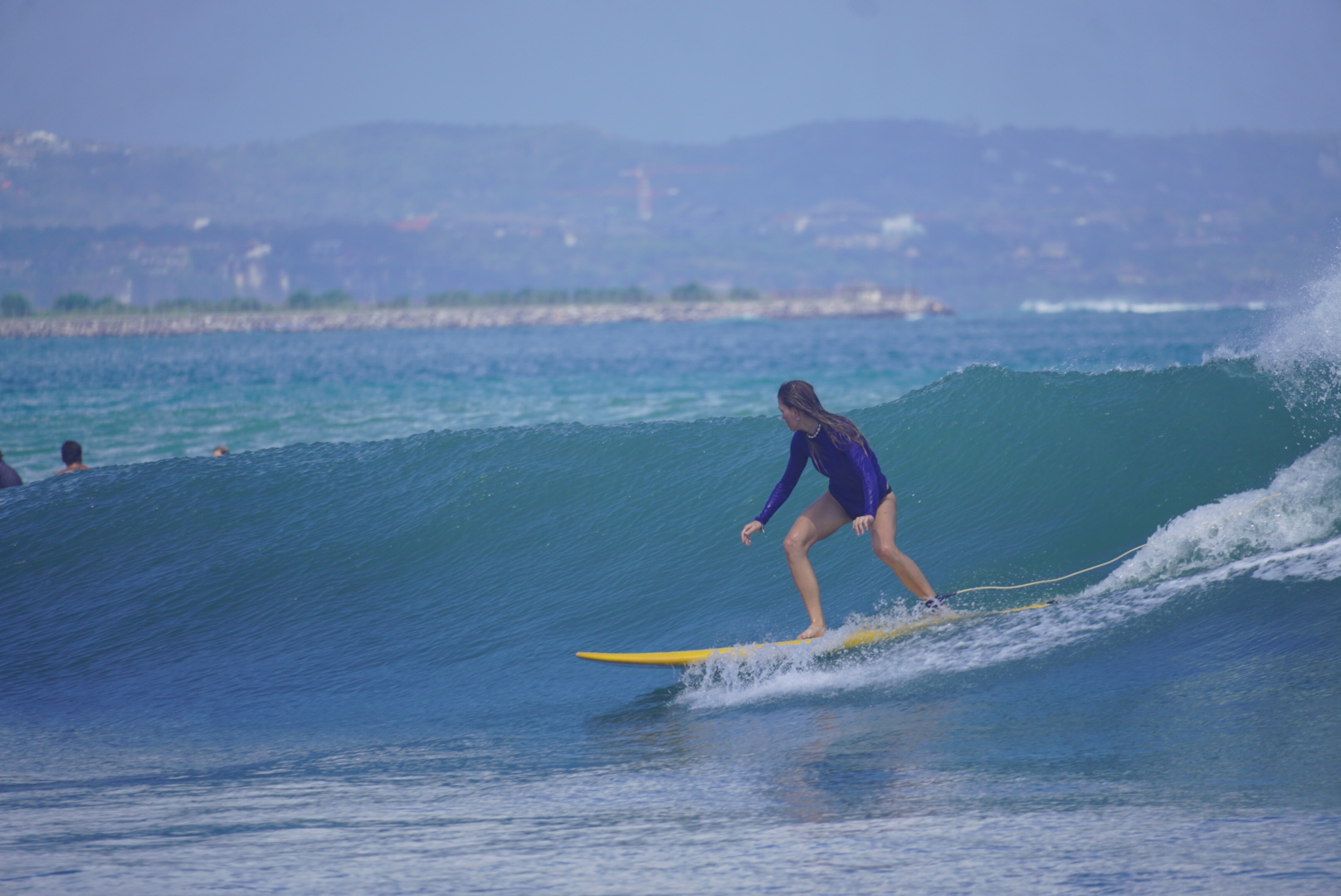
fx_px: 19570
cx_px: 670
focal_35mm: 525
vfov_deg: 2.6
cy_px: 448
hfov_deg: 3.9
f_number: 6.3
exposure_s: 1/500
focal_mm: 350
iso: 100
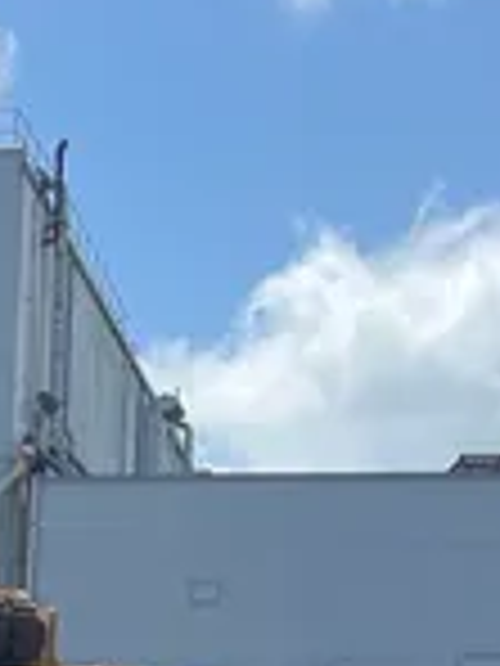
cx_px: -153
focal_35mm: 129
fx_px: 2484
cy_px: 1550
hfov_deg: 11.2
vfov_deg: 12.4
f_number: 1.6
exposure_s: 1/2688
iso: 50
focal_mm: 5.1
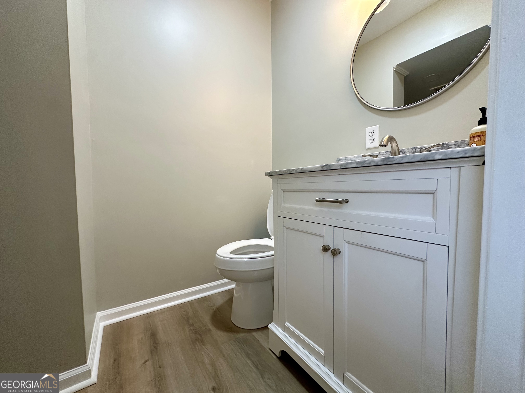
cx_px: 262
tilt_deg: -2.2
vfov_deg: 85.7
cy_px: 196
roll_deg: +0.0
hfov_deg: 102.1
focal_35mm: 14
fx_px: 212
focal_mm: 2.22
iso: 200
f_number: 2.2
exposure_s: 1/120
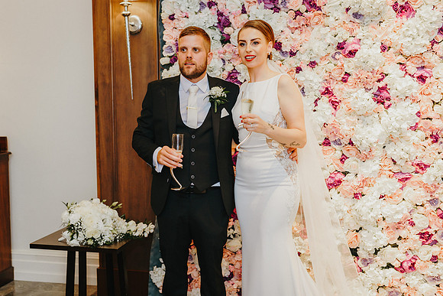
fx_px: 488
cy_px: 151
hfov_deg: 48.8
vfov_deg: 33.7
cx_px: 232
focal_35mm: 40
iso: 640
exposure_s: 1/200
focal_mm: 35
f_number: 2.2
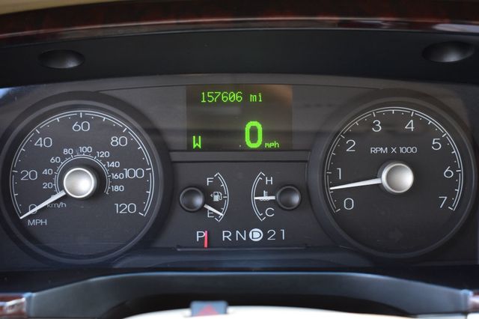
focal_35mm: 57
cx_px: 240
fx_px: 758
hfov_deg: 35.1
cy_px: 160
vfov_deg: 23.8
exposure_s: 1/15
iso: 800
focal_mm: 38
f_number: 6.3
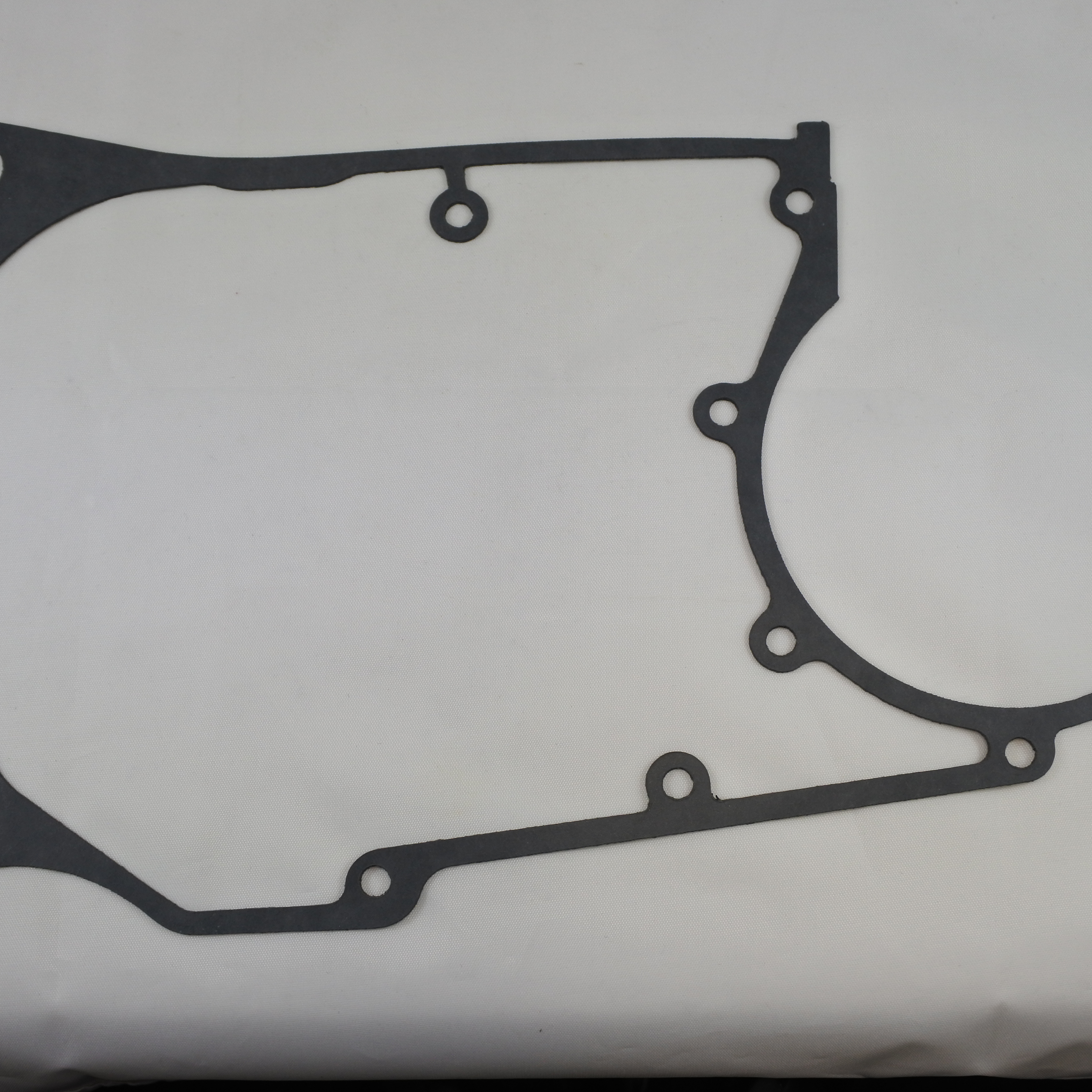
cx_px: 547
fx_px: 1321
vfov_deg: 44.9
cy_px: 546
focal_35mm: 37
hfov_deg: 44.9
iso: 250
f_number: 3.8
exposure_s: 1/250
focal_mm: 11
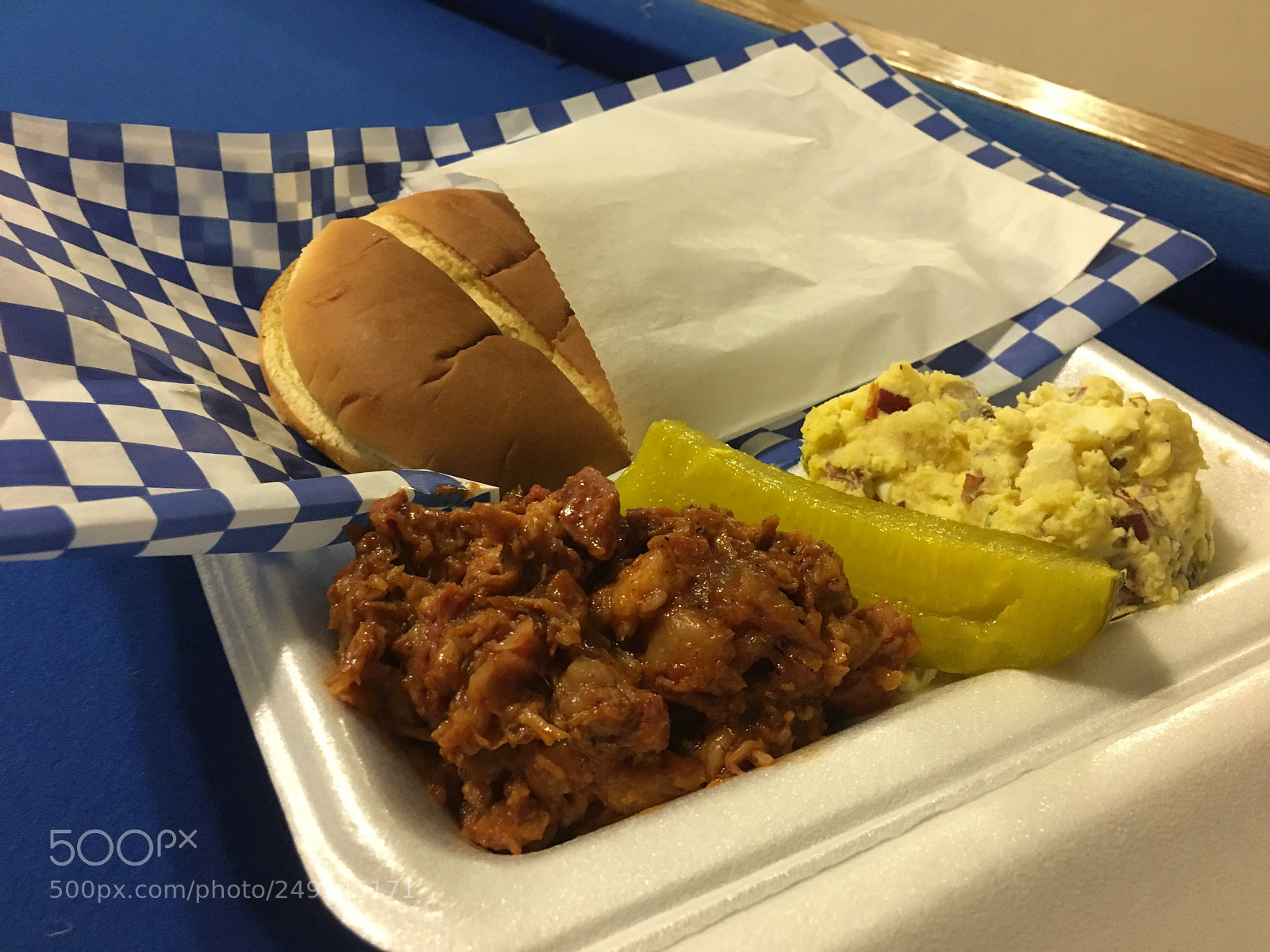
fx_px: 1064
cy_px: 476
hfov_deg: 61.7
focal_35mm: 29
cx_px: 635
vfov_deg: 48.2
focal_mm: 4.15
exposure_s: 1/17
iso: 200
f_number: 2.2
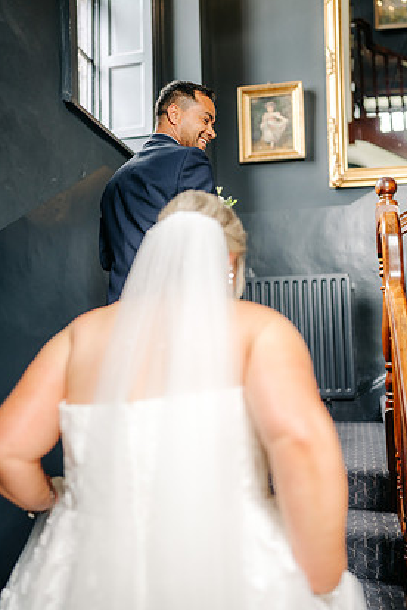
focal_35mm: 38
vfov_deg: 50.6
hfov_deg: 35.0
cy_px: 281
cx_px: 217
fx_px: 644
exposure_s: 1/250
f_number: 1.6
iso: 400
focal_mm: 35
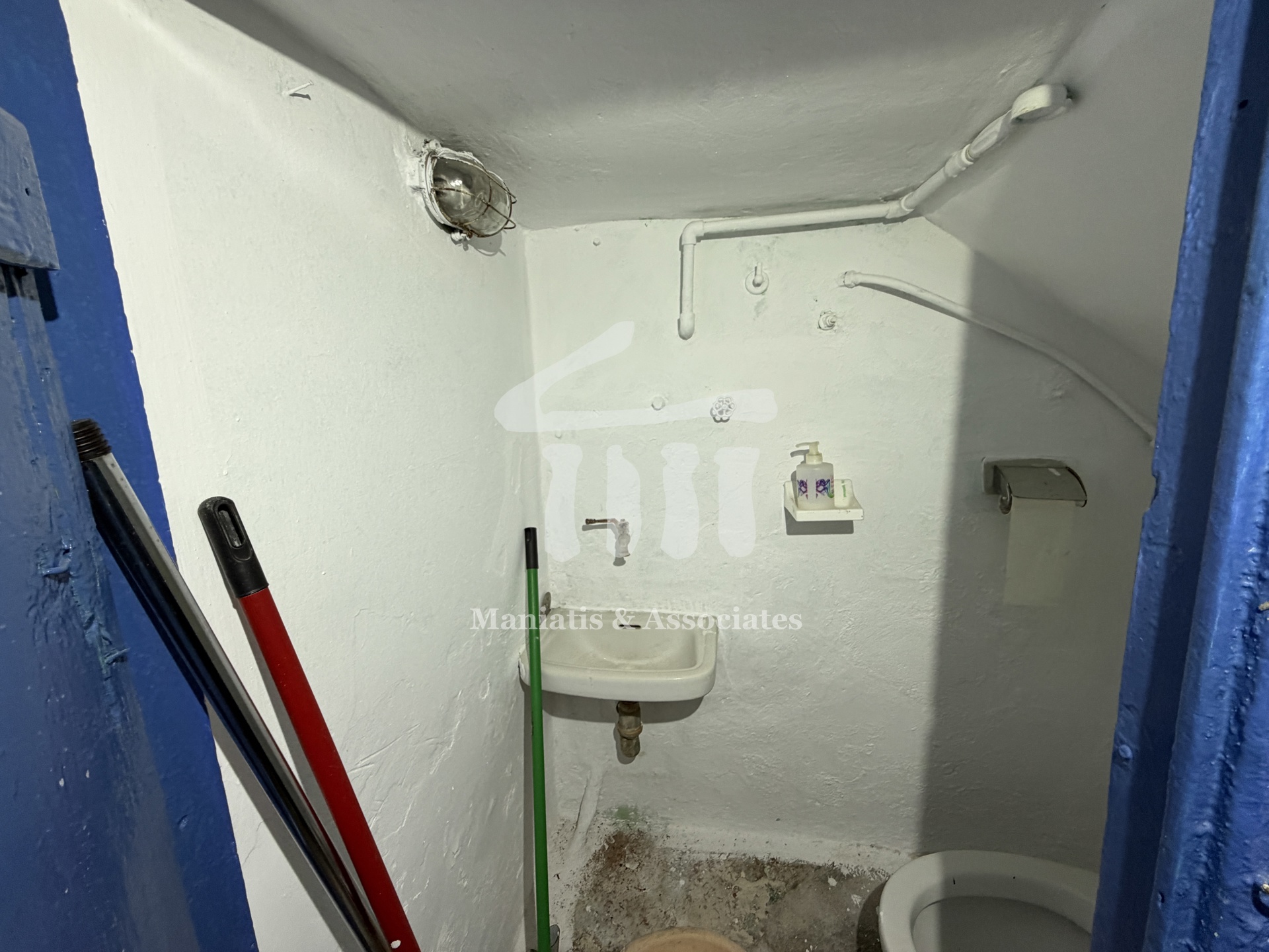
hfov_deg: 102.1
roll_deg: +2.1
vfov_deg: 85.7
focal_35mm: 14
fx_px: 513
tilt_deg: -10.6
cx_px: 634
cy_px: 476
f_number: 2.2
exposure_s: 1/121
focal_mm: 2.22
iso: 160
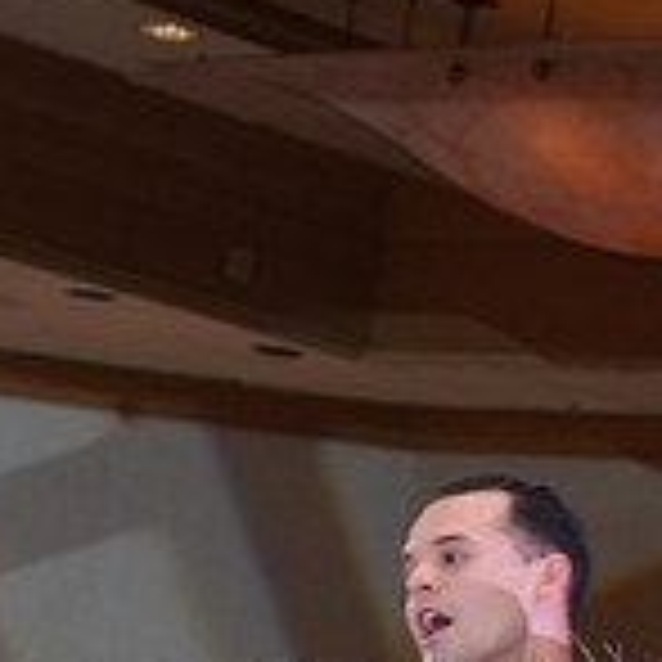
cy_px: 1135
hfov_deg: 6.5
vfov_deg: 6.4
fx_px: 5799
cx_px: 326
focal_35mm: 268
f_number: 5
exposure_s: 1/200
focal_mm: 80
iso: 1250
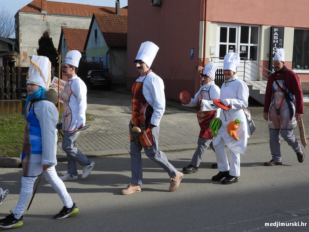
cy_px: 116
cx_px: 154
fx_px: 366
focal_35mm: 41
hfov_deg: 45.8
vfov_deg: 35.1
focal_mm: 7.4
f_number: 3.2
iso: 100
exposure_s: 1/1600
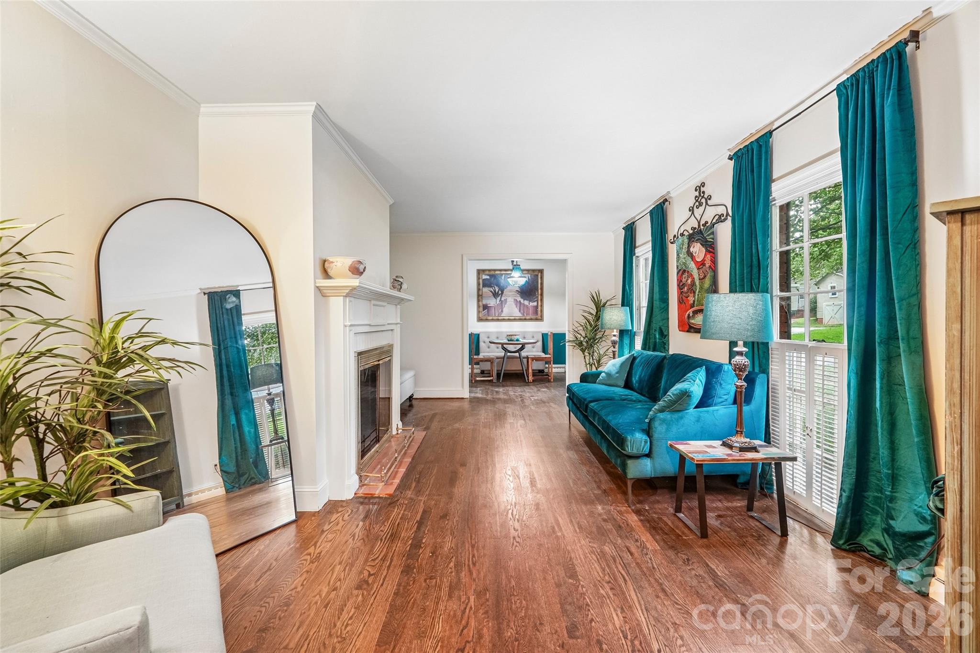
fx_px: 429
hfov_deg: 97.6
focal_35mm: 16
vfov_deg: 74.6
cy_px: 326
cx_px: 490
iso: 400
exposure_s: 1/3.33
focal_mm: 10.5
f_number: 8
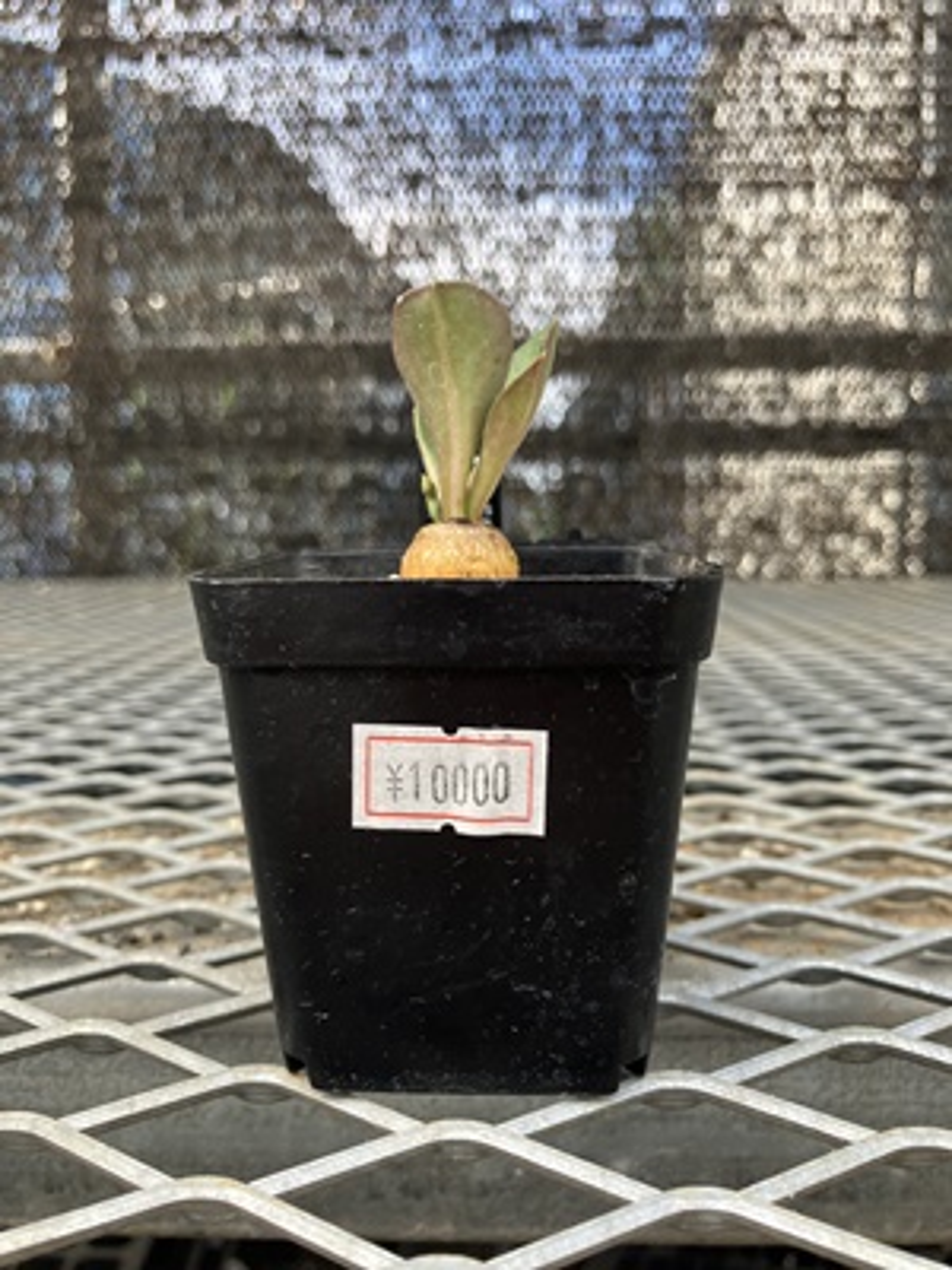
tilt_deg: -5.1
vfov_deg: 63.4
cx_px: 476
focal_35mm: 28
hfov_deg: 49.7
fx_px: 1027
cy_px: 635
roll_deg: +0.6
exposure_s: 1/121
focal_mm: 3.99
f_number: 1.8
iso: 50
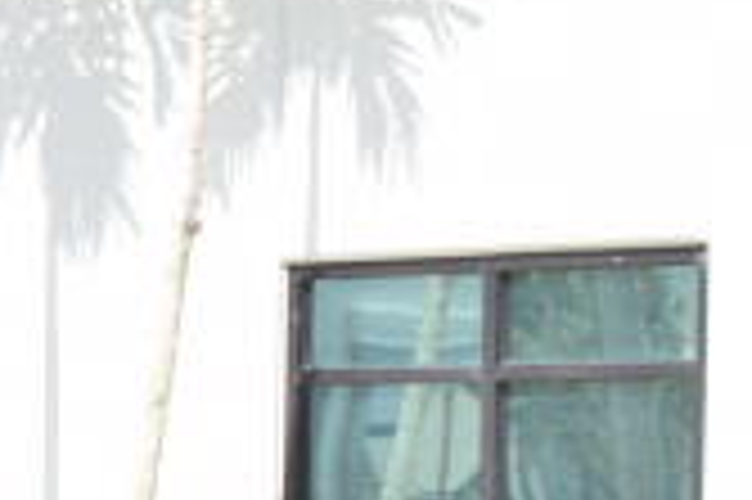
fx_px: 3568
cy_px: 745
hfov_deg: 10.7
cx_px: -896
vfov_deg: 7.9
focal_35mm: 171
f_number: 9
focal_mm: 20
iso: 200
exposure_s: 1/320
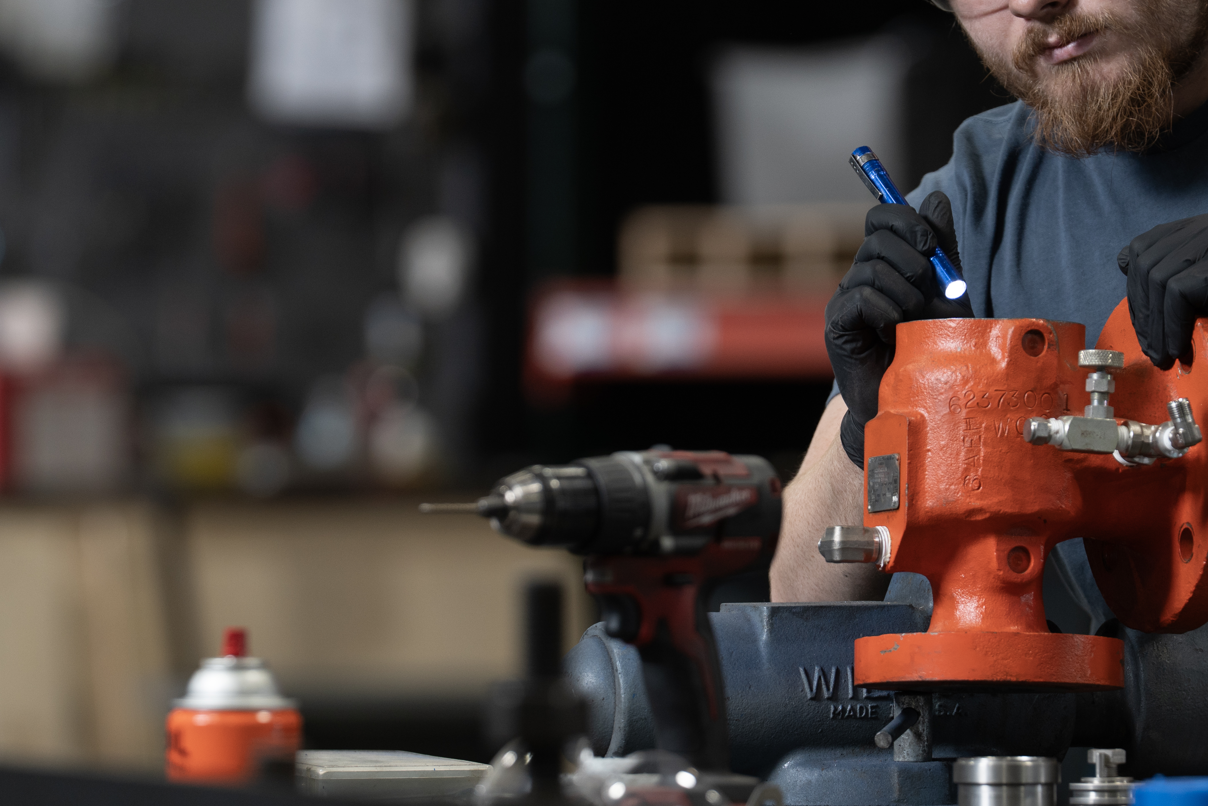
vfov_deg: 3.7
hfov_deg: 5.6
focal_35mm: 368
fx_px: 12350
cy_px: 367
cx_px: 812
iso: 500
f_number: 4
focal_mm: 195
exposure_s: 1/100
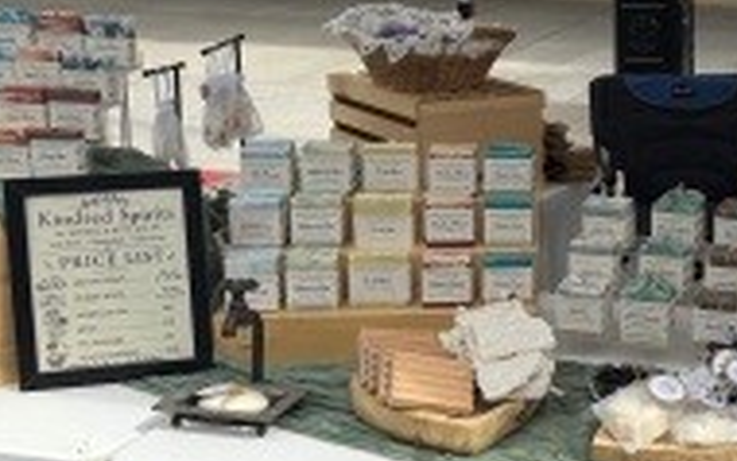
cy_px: 178
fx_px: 1206
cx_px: 784
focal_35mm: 60
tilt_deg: -14.9
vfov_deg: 21.6
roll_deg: -1.0
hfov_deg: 30.8
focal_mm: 6.76
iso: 80
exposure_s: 1/3759
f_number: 1.78
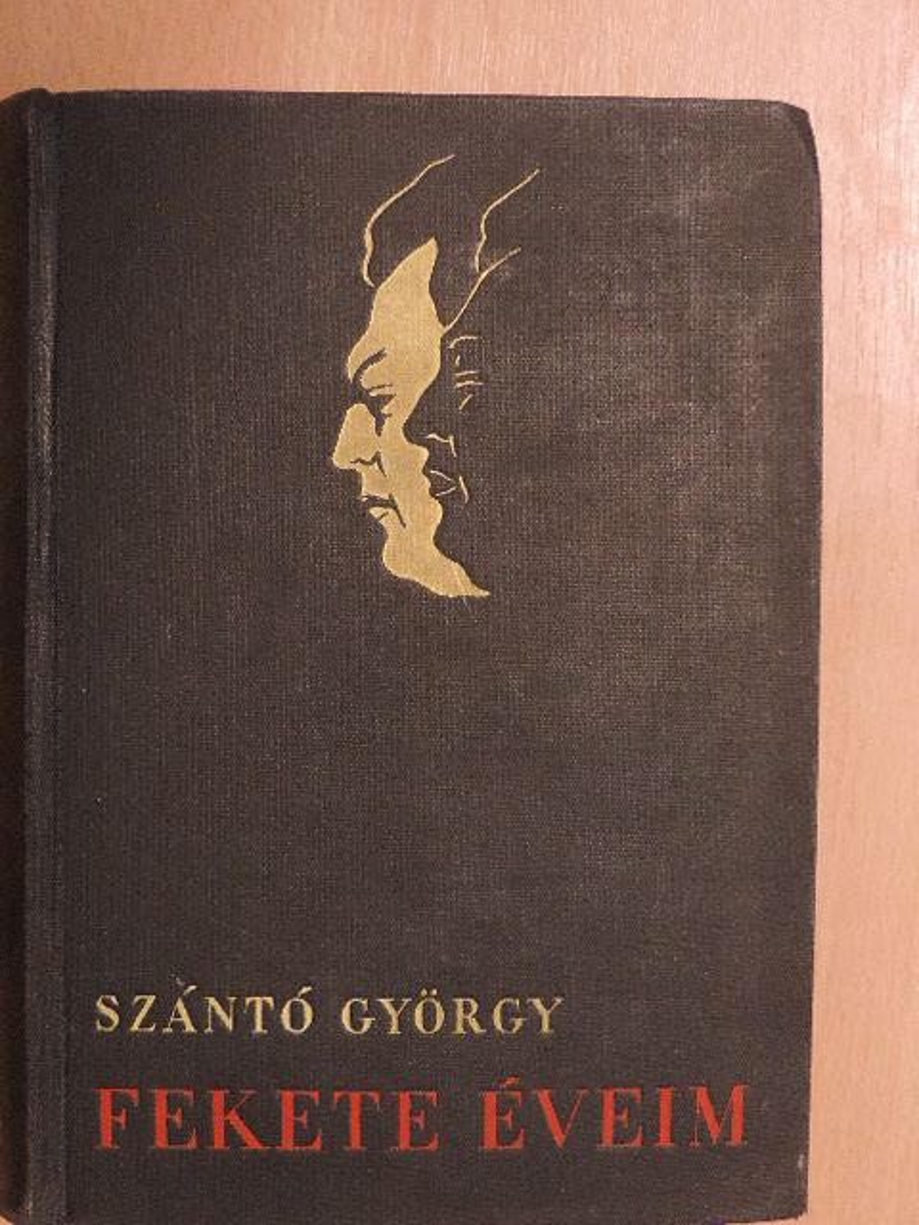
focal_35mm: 50
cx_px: 460
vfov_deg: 38.2
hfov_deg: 29.1
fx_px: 1770
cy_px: 612
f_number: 3.6
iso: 1600
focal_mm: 8.9
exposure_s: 1/60
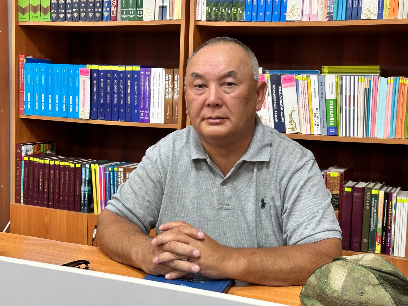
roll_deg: -1.7
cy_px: 153
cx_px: 204
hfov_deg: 39.7
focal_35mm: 48
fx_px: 566
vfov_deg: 30.3
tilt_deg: -4.7
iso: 200
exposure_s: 1/60
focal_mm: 6.9
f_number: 1.8
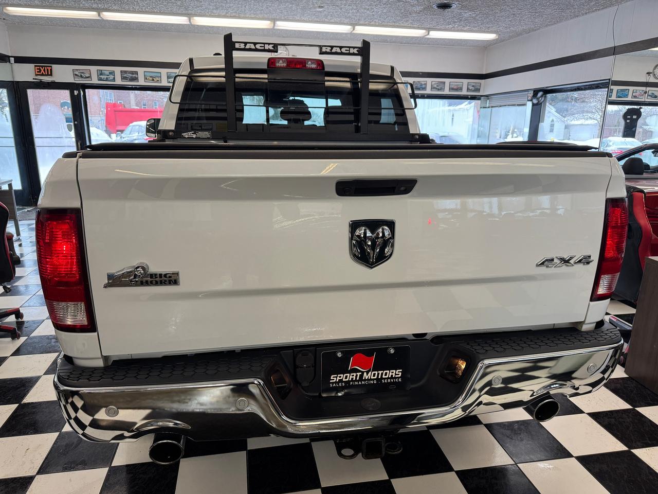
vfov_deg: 56.8
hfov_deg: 71.6
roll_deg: -1.1
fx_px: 456
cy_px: 247
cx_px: 329
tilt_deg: -14.6
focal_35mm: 24
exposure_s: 1/120
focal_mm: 6.76
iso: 100
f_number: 1.78
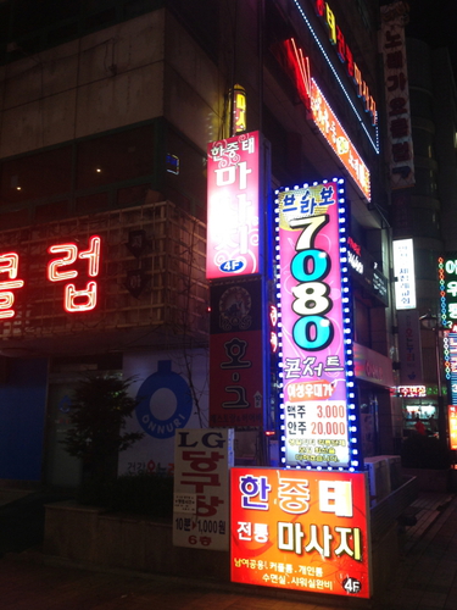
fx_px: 616
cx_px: 228
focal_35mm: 35
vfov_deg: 52.6
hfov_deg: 40.7
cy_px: 305
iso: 80
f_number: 2.4
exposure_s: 1/15
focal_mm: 4.28
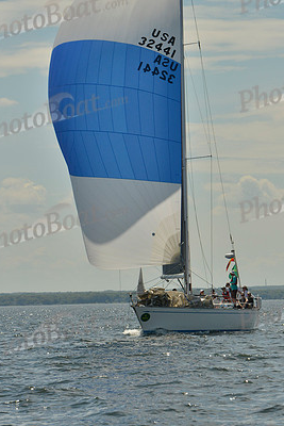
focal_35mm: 210
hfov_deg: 6.5
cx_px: 183
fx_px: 2483
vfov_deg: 9.8
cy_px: 155
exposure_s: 1/1600
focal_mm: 145
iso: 280
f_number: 10
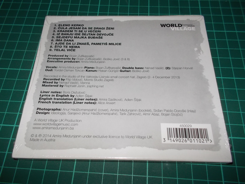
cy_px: 92
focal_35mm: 29
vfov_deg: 48.2
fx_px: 205
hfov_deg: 61.7
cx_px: 122
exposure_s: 1/30
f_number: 3.3
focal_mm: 4.1
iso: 200
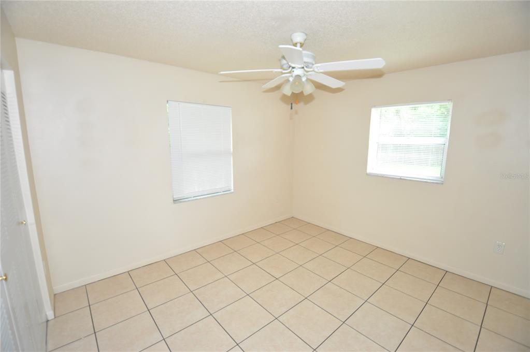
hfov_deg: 100.4
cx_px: 265
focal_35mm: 15
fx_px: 221
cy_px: 176
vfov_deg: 77.2
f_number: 4
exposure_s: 1/60
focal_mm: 10
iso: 640
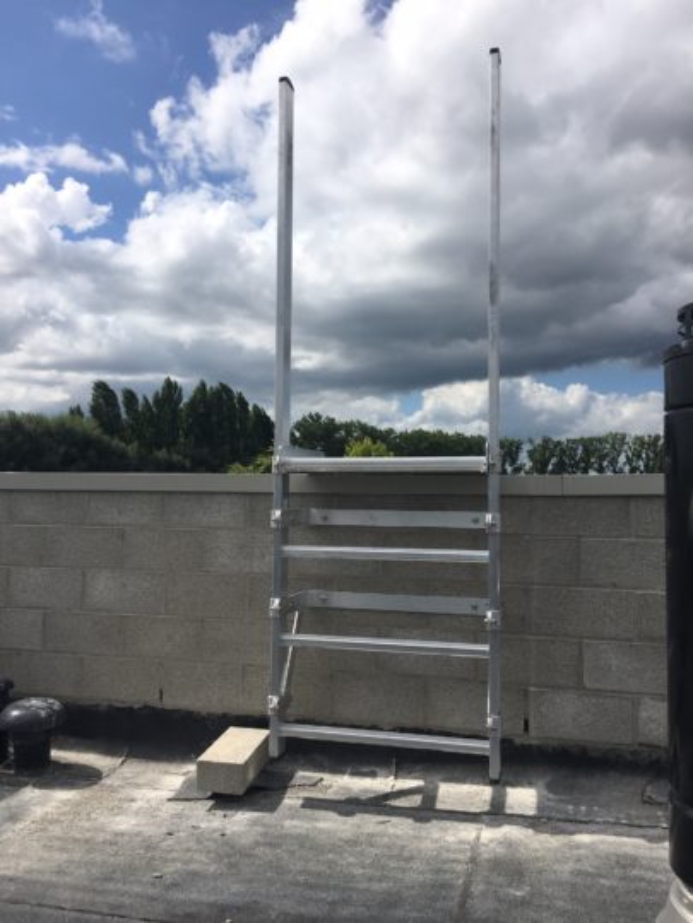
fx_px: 774
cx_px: 346
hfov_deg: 48.2
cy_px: 462
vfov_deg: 61.7
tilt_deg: +0.7
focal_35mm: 29
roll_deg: -1.1
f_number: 2.2
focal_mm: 4.15
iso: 25
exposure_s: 1/3344
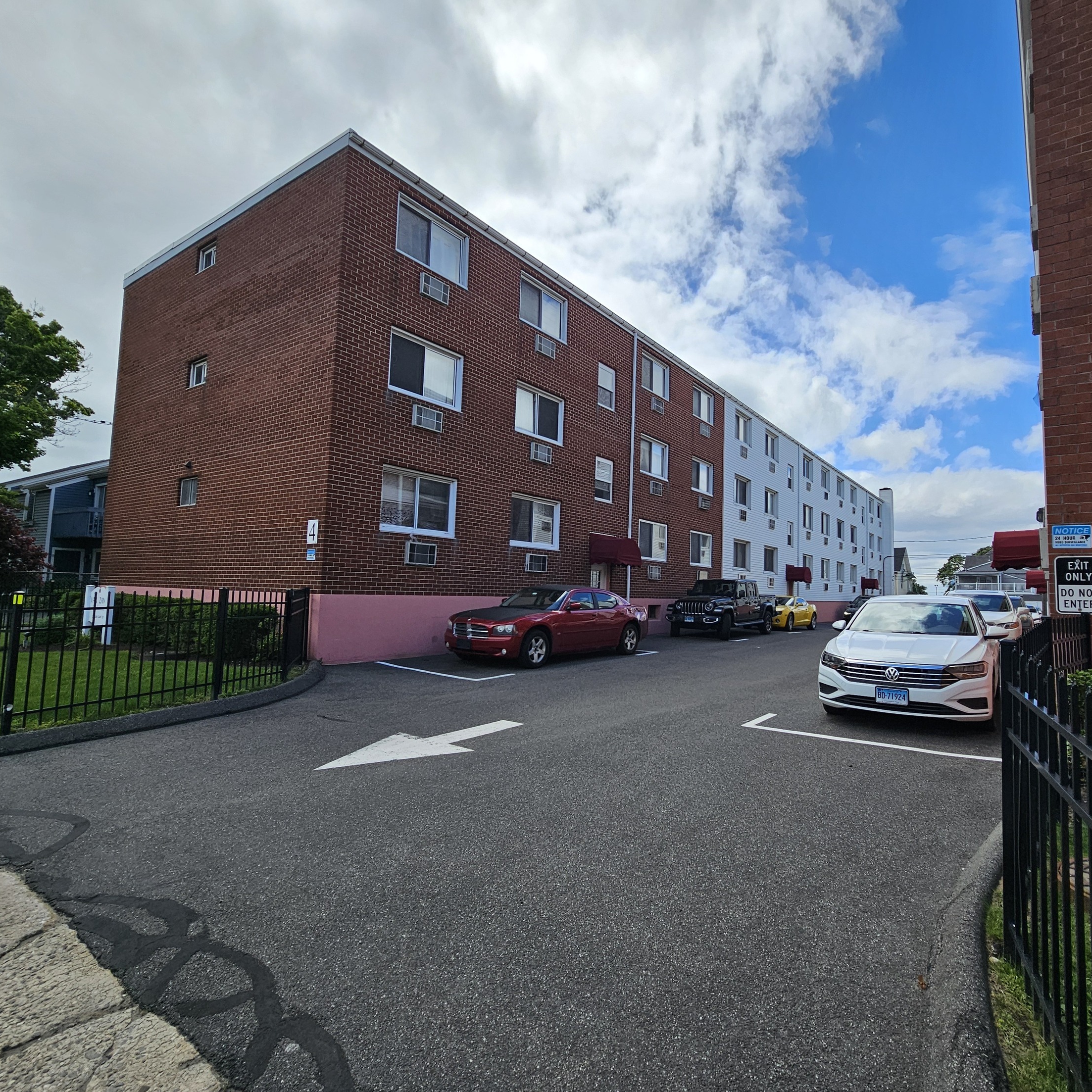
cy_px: 545
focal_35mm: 16
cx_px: 617
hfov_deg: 87.0
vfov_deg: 87.4
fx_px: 571
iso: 50
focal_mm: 2.2
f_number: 2.2
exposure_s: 1/2352
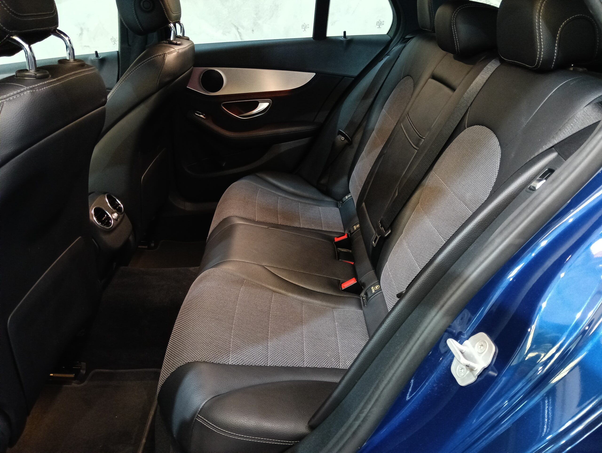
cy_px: 226
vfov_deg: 51.5
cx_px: 301
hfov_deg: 65.2
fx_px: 470
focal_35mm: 27
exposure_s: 1/14.3
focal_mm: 3.98
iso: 1250
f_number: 16
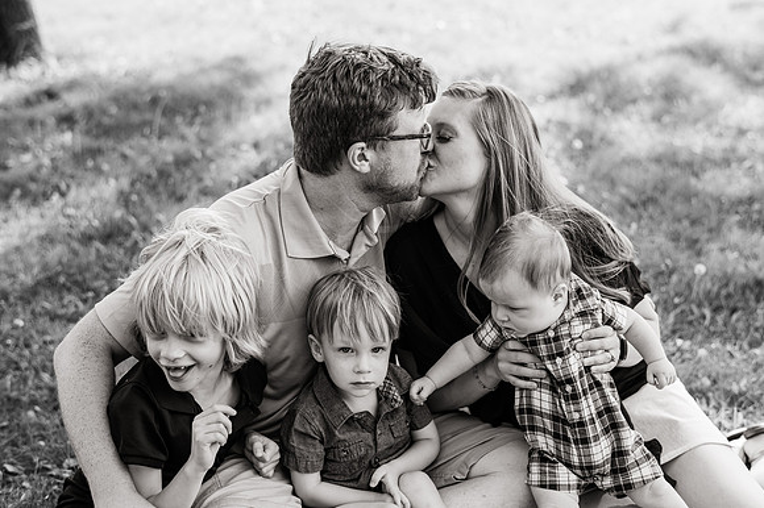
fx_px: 1230
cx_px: 382
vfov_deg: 23.4
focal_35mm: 58
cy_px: 254
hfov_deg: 34.5
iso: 160
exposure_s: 1/500
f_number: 2.8
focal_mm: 58
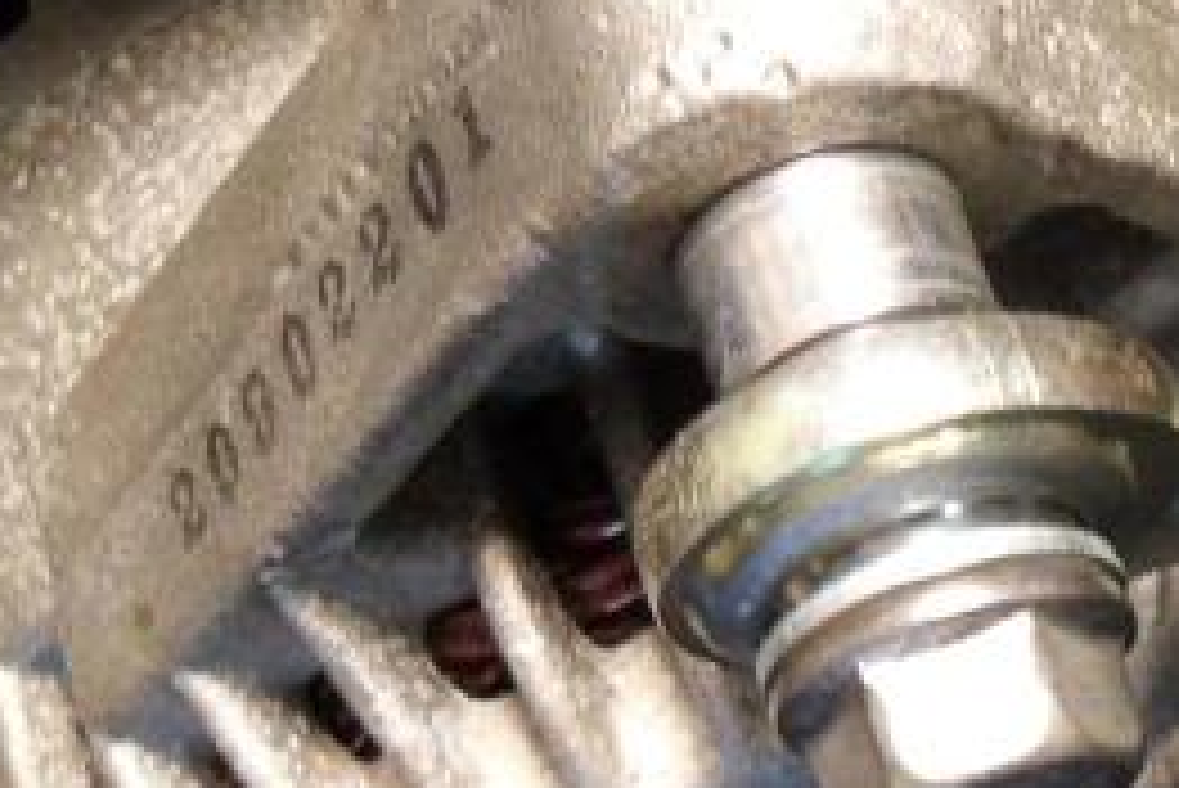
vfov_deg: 15.3
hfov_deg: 21.7
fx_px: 2916
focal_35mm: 89
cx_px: 1296
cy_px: 626
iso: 200
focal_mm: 6.2
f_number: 2.8
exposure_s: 1/10
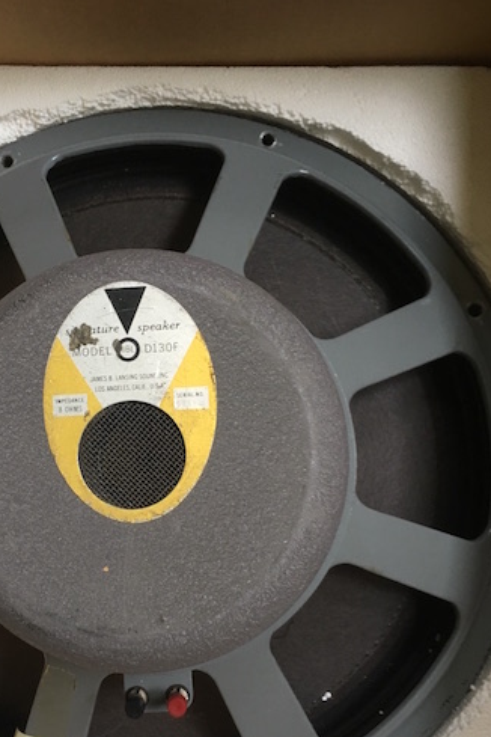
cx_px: 161
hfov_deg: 35.6
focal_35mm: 37
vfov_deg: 51.6
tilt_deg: -87.4
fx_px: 757
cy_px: 440
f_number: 2.2
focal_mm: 4.15
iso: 125
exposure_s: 1/33
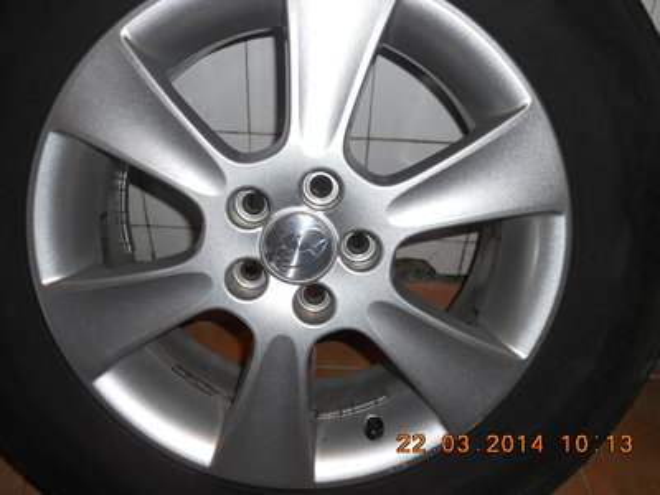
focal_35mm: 32
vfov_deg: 44.2
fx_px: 610
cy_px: 248
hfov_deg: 56.8
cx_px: 330
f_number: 3.5
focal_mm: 5.8
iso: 80
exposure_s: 1/25
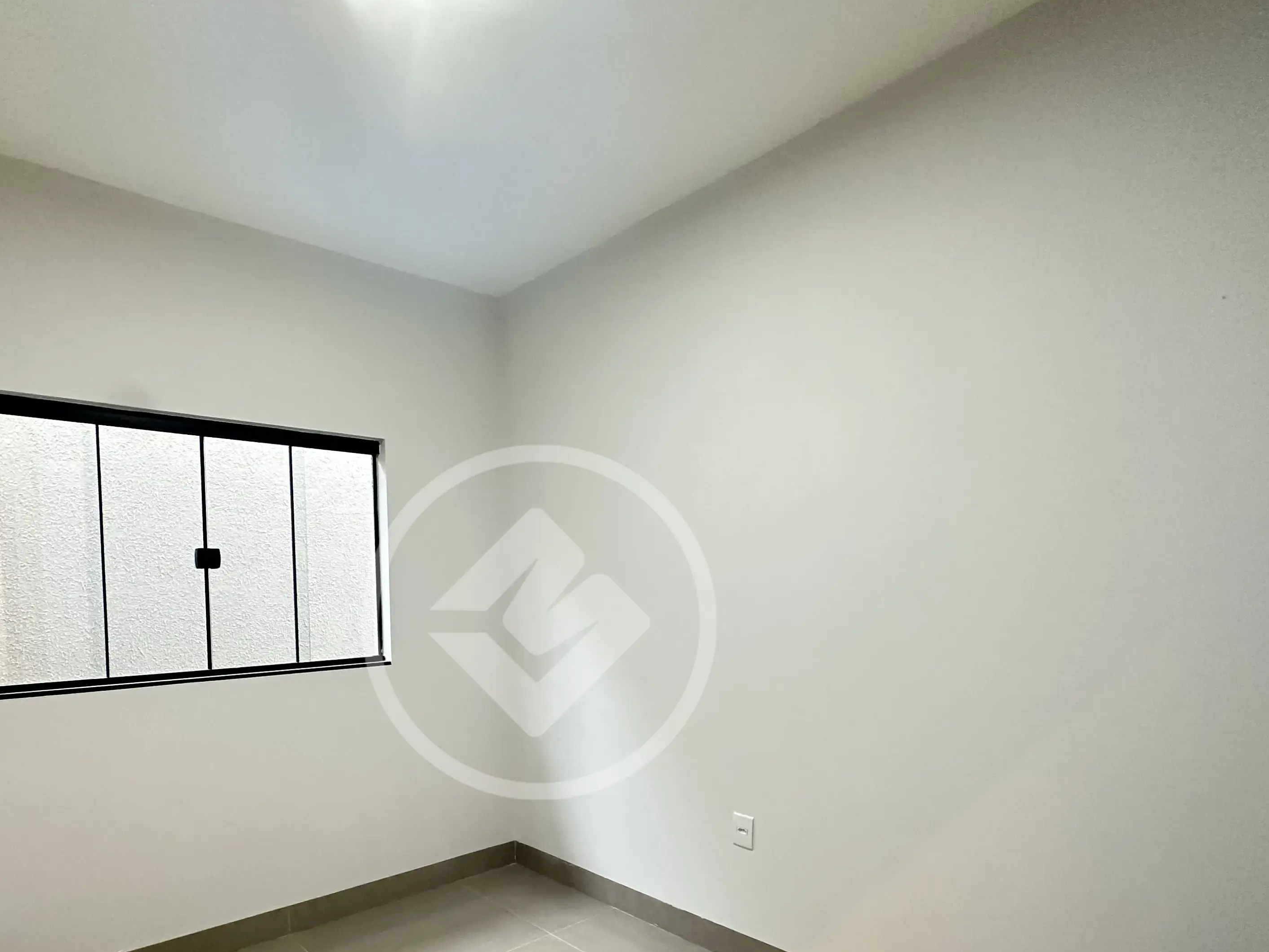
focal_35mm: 20
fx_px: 733
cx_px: 539
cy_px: 622
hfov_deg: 81.2
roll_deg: +1.3
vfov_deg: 64.5
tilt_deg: -3.0
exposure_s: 1/60
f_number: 2.2
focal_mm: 2.22
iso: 320
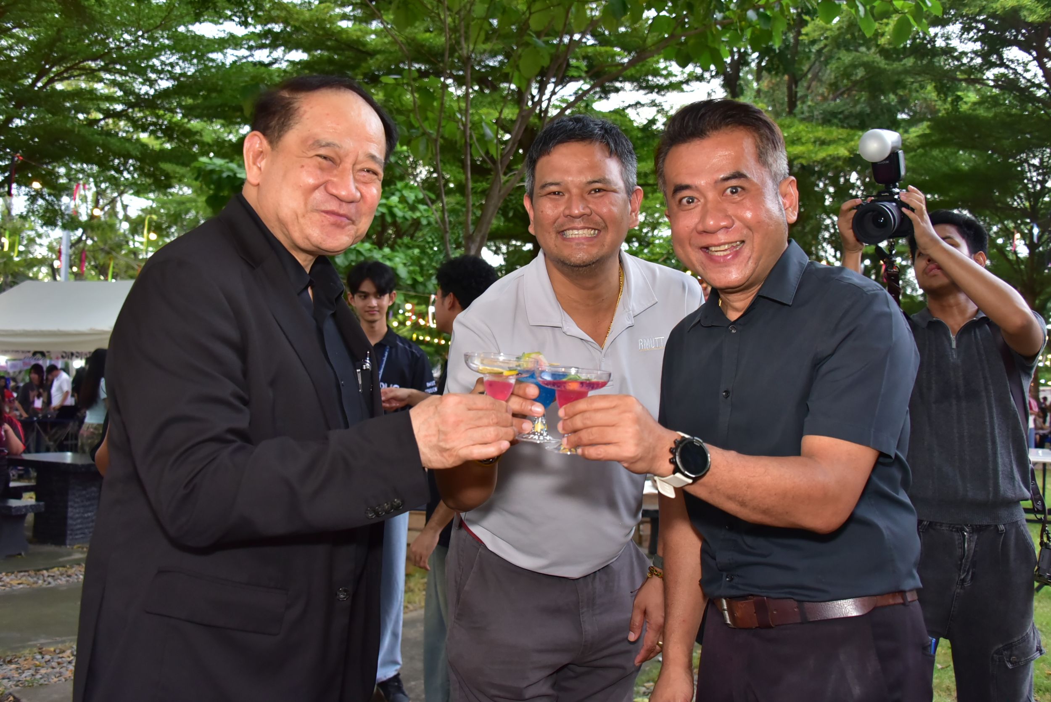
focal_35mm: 35
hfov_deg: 54.4
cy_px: 351
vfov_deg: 37.9
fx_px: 1022
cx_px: 526
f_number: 5.6
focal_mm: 35
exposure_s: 1/200
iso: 1600
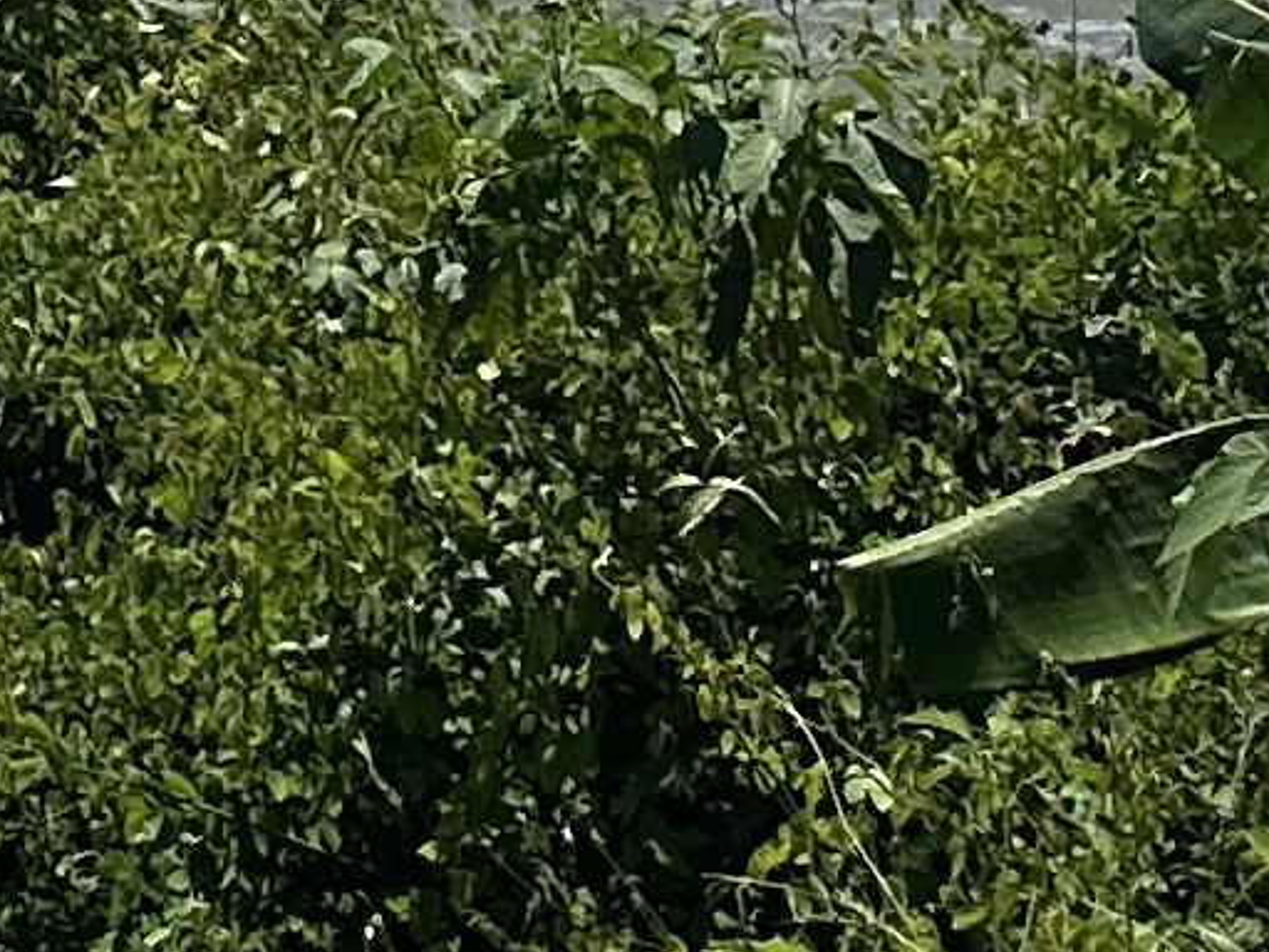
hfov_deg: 8.8
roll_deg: +0.5
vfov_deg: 6.6
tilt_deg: +0.6
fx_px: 6929
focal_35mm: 189
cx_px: -2355
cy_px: -2578
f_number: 1.78
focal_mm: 6.86
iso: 80
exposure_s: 1/8929
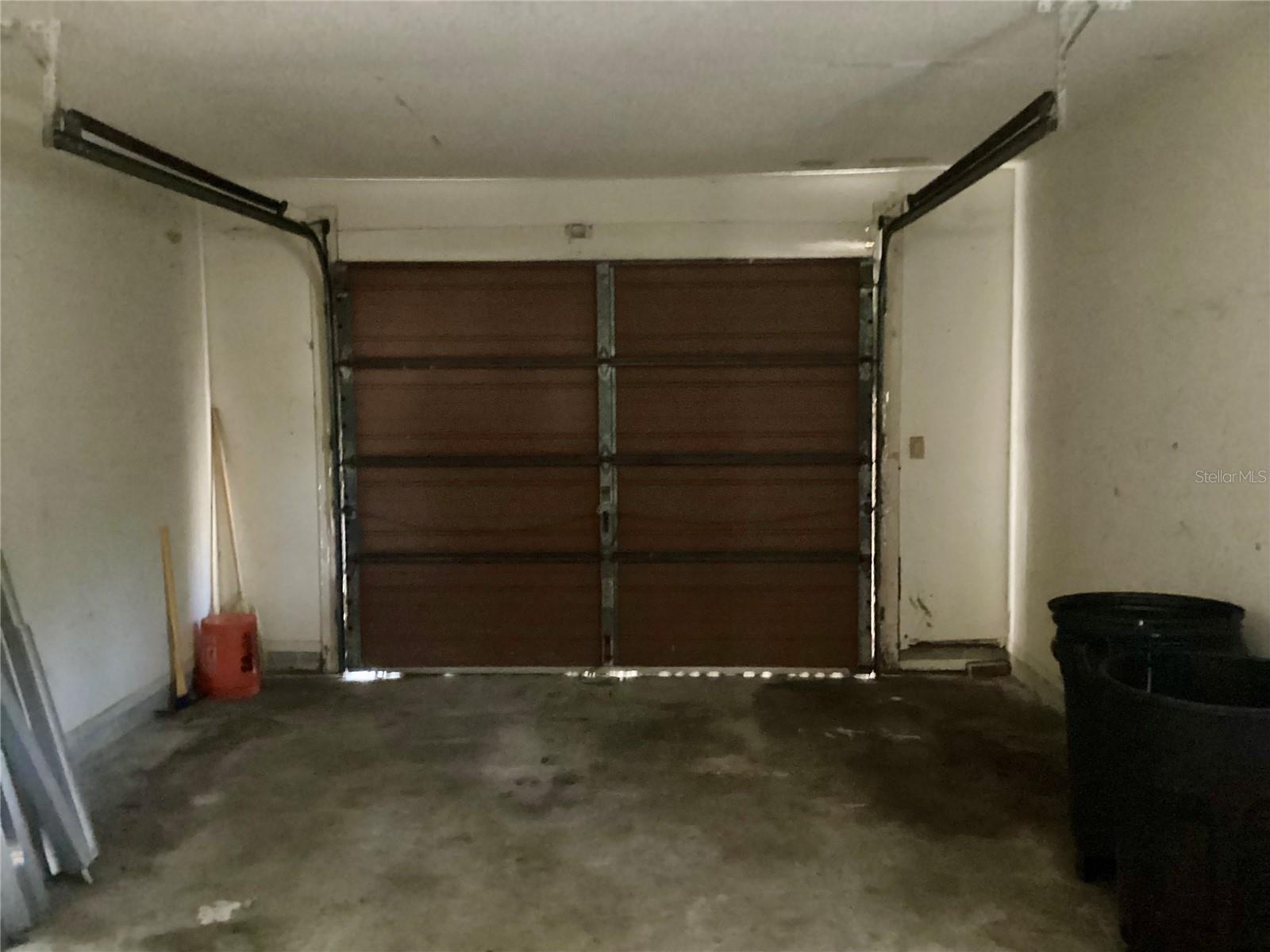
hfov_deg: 58.4
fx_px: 1137
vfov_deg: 45.4
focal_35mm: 31
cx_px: 635
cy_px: 476
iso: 800
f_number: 2.4
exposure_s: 1/15
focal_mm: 3.3
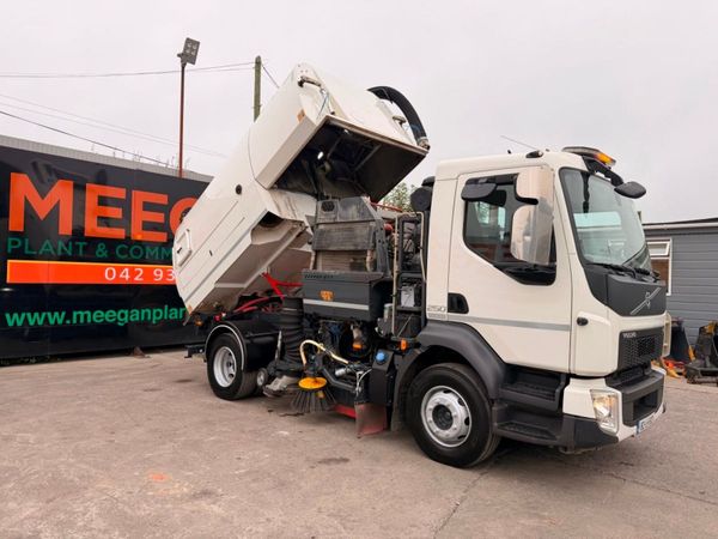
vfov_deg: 56.8
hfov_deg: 71.6
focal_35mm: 24
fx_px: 498
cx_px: 359
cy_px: 270
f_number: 1.78
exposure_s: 1/627
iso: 80
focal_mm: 6.76
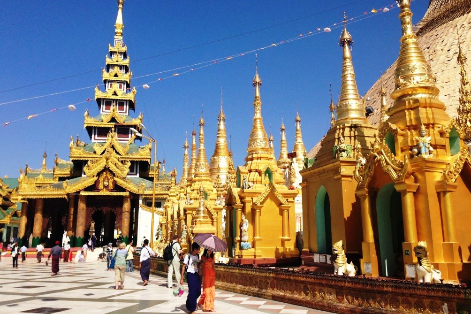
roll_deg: -0.3
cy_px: 135
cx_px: 231
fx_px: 458
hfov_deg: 54.4
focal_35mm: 35
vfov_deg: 37.8
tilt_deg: +12.7
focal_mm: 4.12
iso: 50
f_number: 2.4
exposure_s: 1/2584
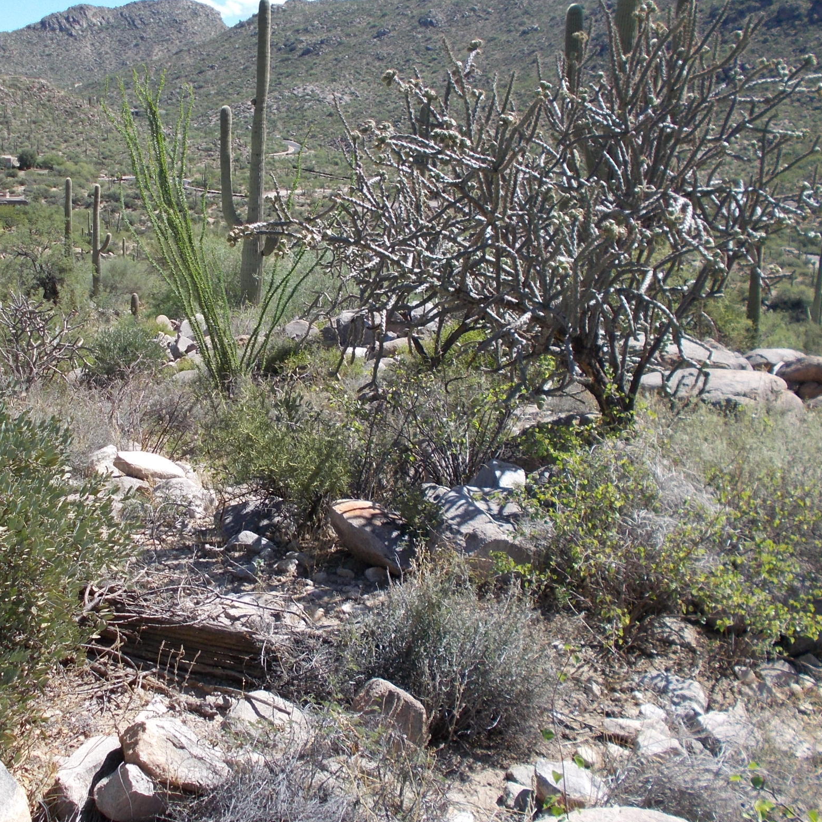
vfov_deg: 38.1
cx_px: 255
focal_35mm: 44
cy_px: 303
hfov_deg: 37.8
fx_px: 1182
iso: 80
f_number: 8
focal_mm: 4.6
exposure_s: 1/100
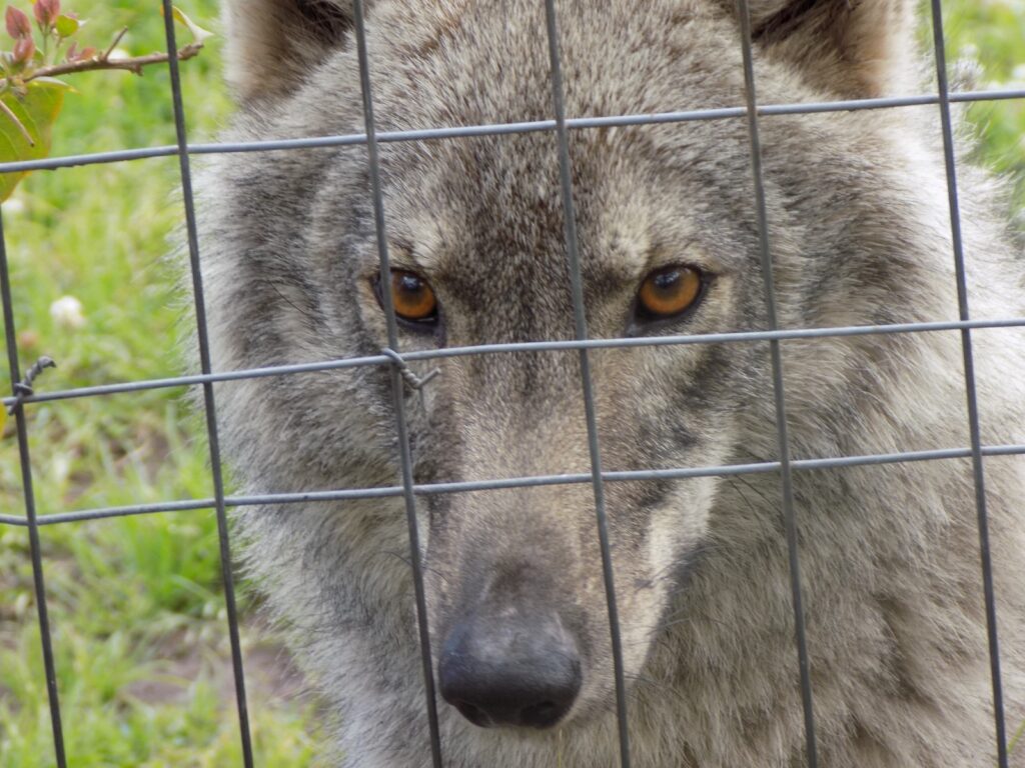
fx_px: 6425
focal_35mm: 217
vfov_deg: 6.8
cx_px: 512
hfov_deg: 9.1
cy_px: 384
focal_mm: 38.6
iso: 80
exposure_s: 1/50
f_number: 5.5
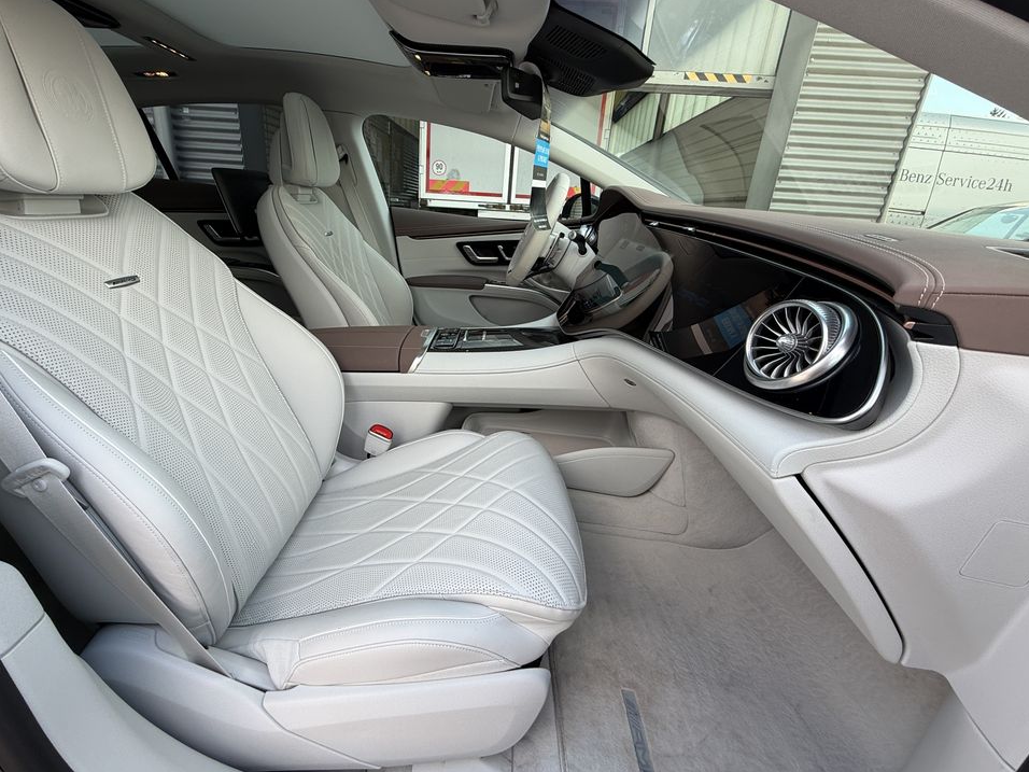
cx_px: 481
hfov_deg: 98.0
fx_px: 446
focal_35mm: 15
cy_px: 360
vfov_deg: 81.6
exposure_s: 1/280
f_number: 2.2
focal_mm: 2.22
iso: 50
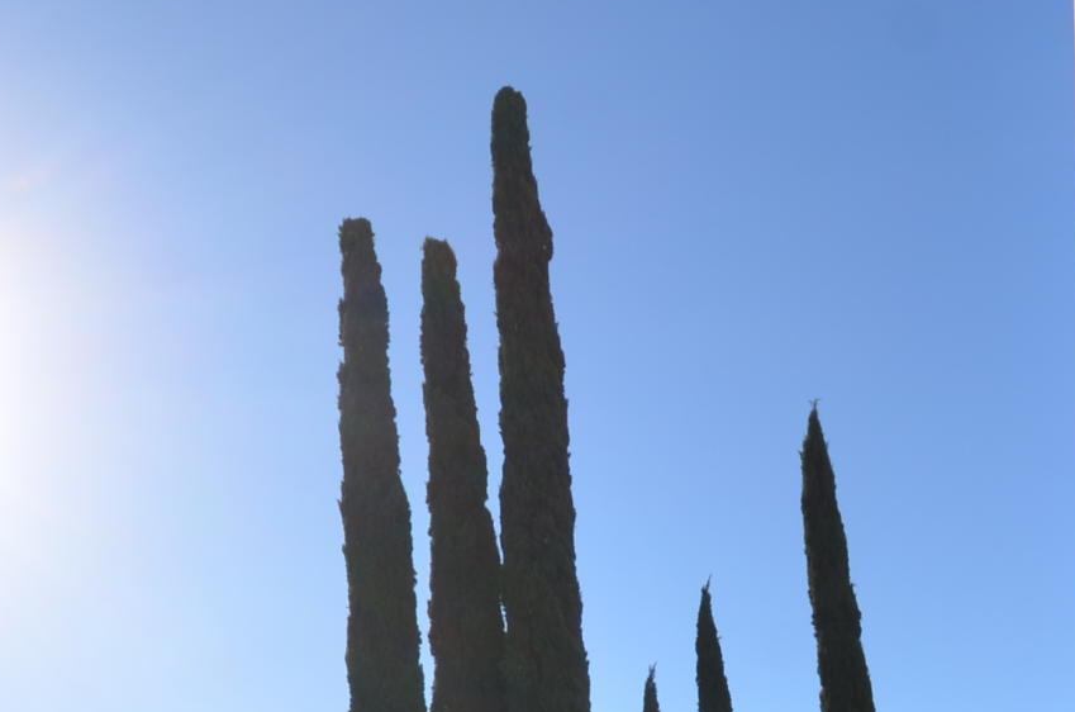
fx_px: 1579
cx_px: 724
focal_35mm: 53
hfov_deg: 37.2
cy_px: 1045
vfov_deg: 21.6
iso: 100
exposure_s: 1/250
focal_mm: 10
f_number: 10
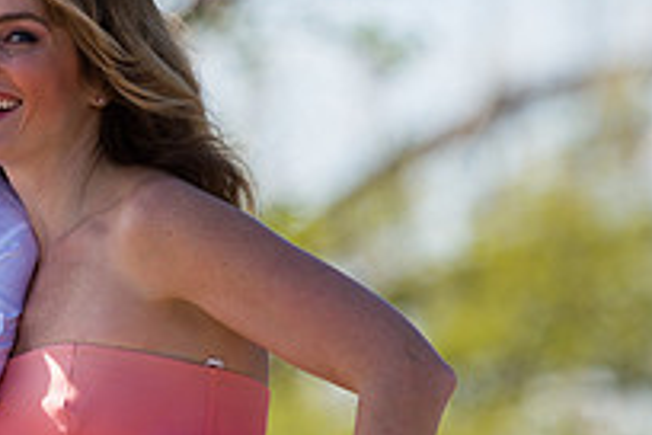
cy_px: 189
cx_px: -51
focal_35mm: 483
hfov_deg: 4.3
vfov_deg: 2.8
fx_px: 8747
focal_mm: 170
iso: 200
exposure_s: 1/2500
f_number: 3.2
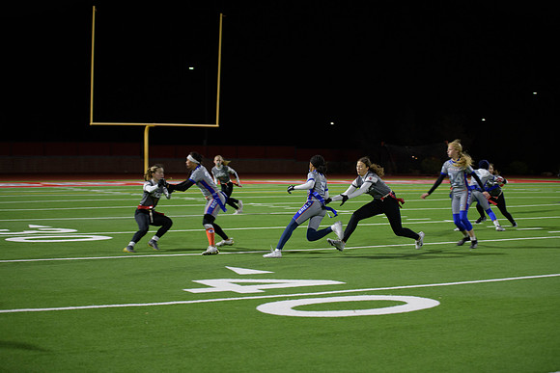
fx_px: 1089
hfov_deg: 28.8
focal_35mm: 70
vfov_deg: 19.5
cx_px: 280
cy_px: 186
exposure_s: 1/200
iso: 900
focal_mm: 70
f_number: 2.8
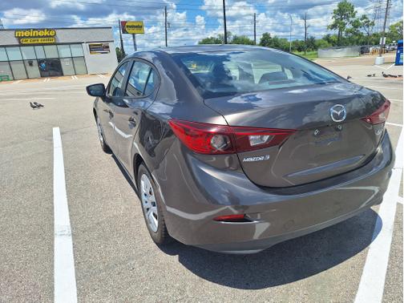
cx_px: 202
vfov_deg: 58.9
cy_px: 152
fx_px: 268
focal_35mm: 23
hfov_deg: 73.9
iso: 40
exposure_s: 1/4255
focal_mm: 5.54
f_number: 1.8
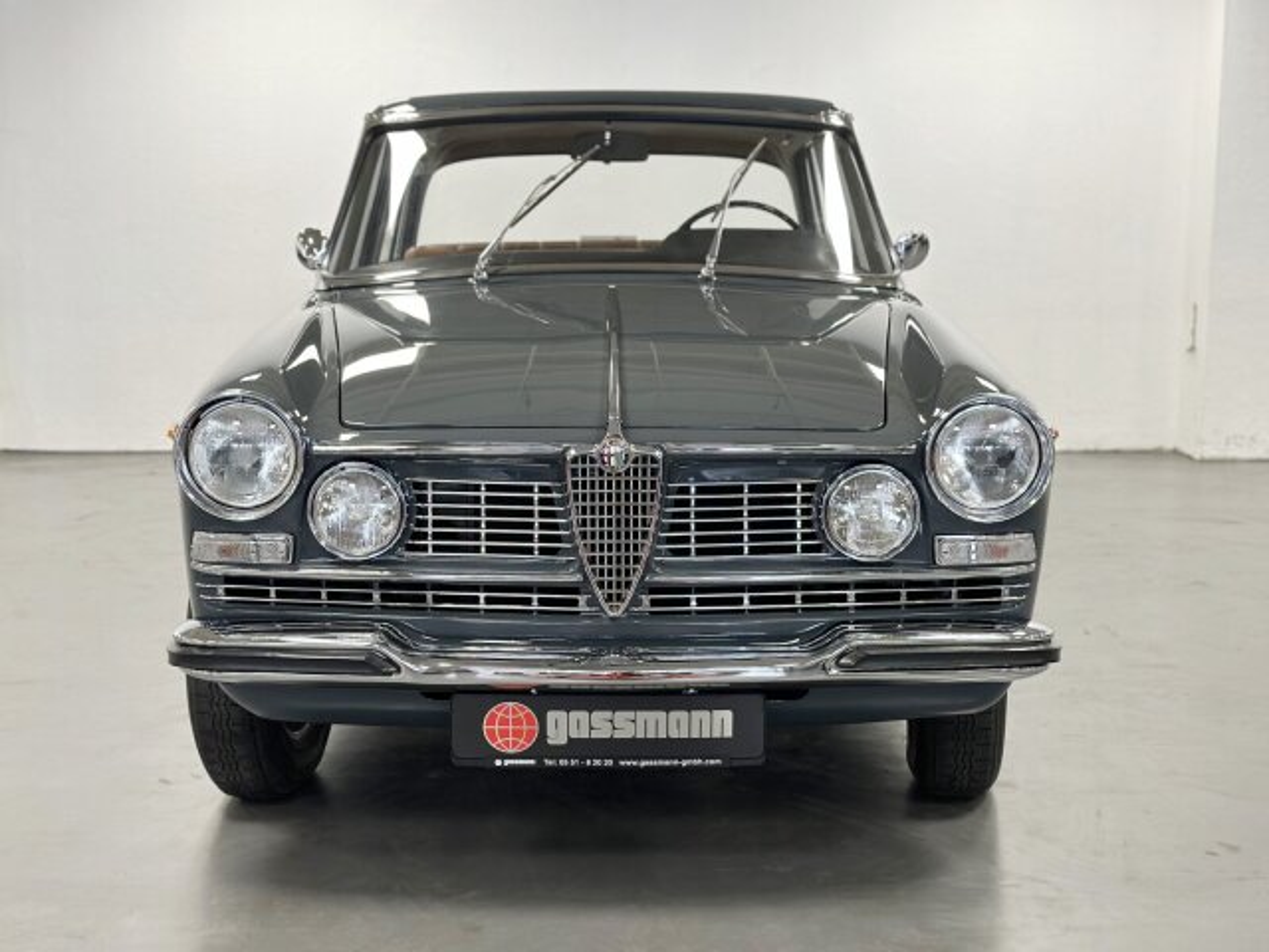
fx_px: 1760
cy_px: 476
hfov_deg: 39.7
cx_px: 634
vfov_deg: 30.3
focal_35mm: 48
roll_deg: -1.0
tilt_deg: -8.6
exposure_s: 1/50
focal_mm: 6.86
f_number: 1.78
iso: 125
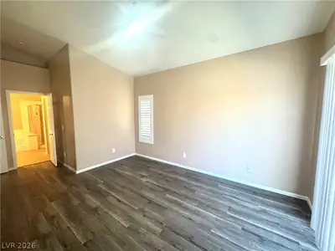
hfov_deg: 102.1
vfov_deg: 85.7
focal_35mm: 14
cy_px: 126
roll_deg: +0.1
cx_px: 168
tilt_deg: -6.0
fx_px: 135
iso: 250
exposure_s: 1/120
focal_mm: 2.22
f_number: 2.2
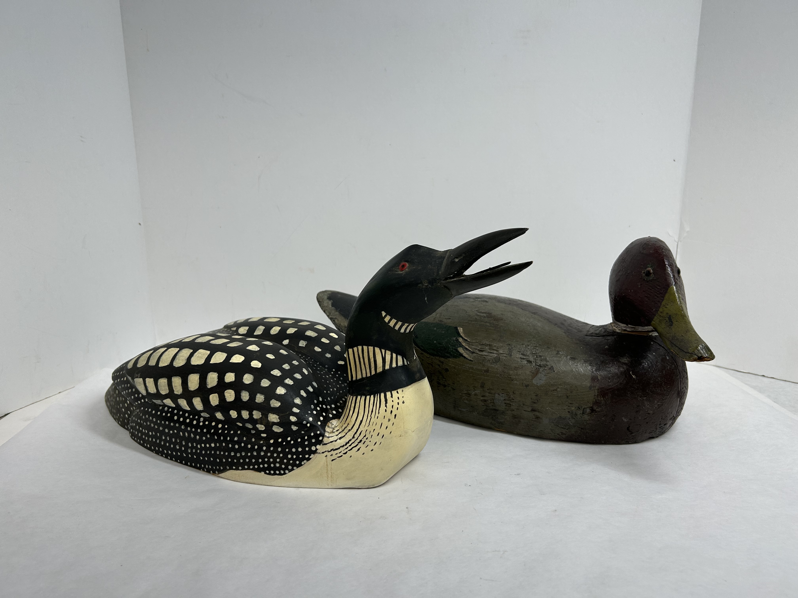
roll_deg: +0.1
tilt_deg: -13.3
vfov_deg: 53.1
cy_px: 299
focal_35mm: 26
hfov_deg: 67.3
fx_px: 599
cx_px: 399
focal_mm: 5.7
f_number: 1.5
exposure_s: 1/439
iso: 50
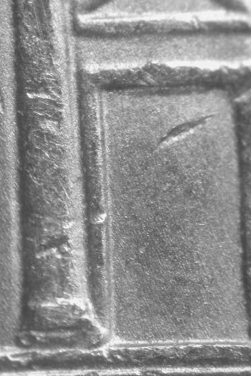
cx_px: 150
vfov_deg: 12.0
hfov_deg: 8.0
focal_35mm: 171
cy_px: 176
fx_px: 1787
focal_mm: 29.5
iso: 100
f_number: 4.8
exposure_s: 1/4.7
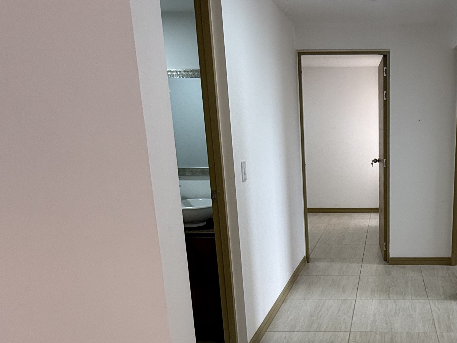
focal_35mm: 34
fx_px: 449
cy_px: 232
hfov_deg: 50.1
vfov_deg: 41.2
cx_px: 378
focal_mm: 2.22
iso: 125
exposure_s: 1/99
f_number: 2.2
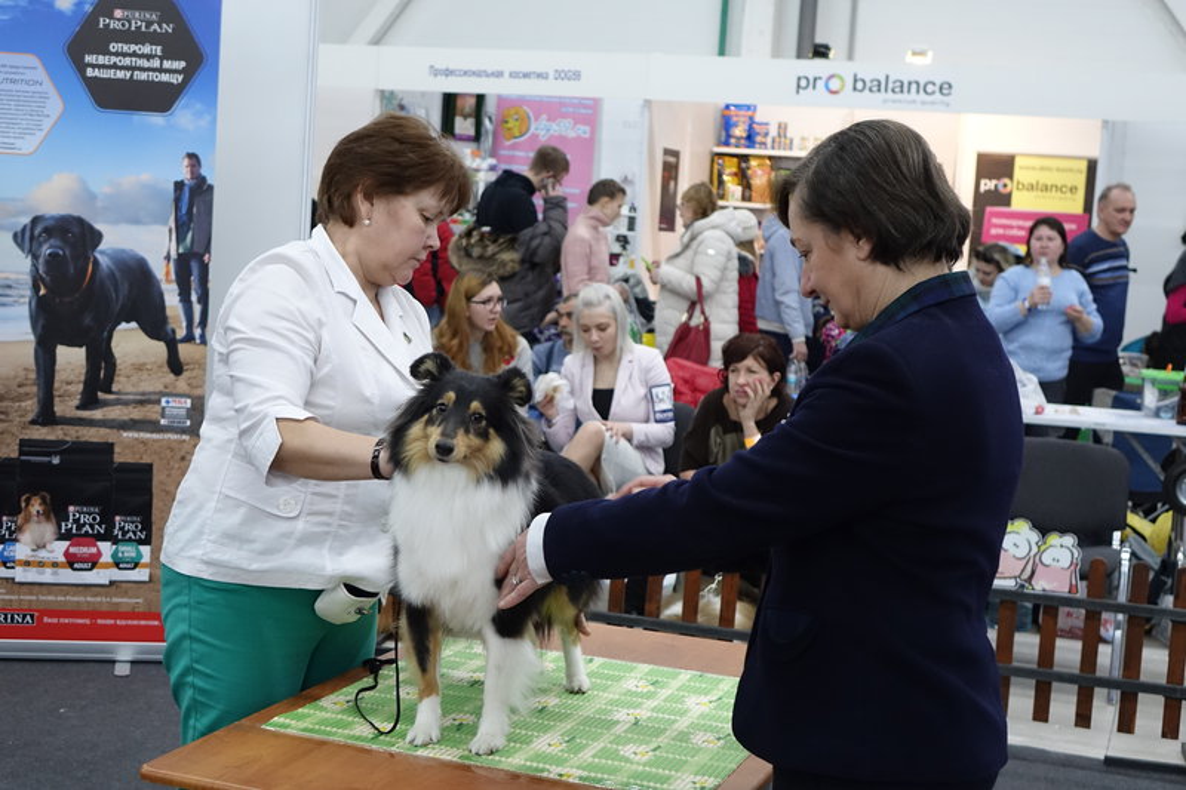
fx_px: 1811
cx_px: 593
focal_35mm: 55
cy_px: 395
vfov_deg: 24.6
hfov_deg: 36.3
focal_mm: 20.19
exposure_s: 1/125
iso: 1000
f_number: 2.8
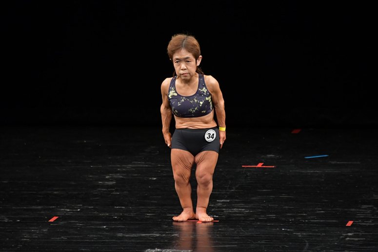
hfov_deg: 4.6
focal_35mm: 450
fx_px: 4723
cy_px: 126
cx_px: 189
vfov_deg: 3.1
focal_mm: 300
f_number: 5.6
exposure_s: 1/400
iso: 2500
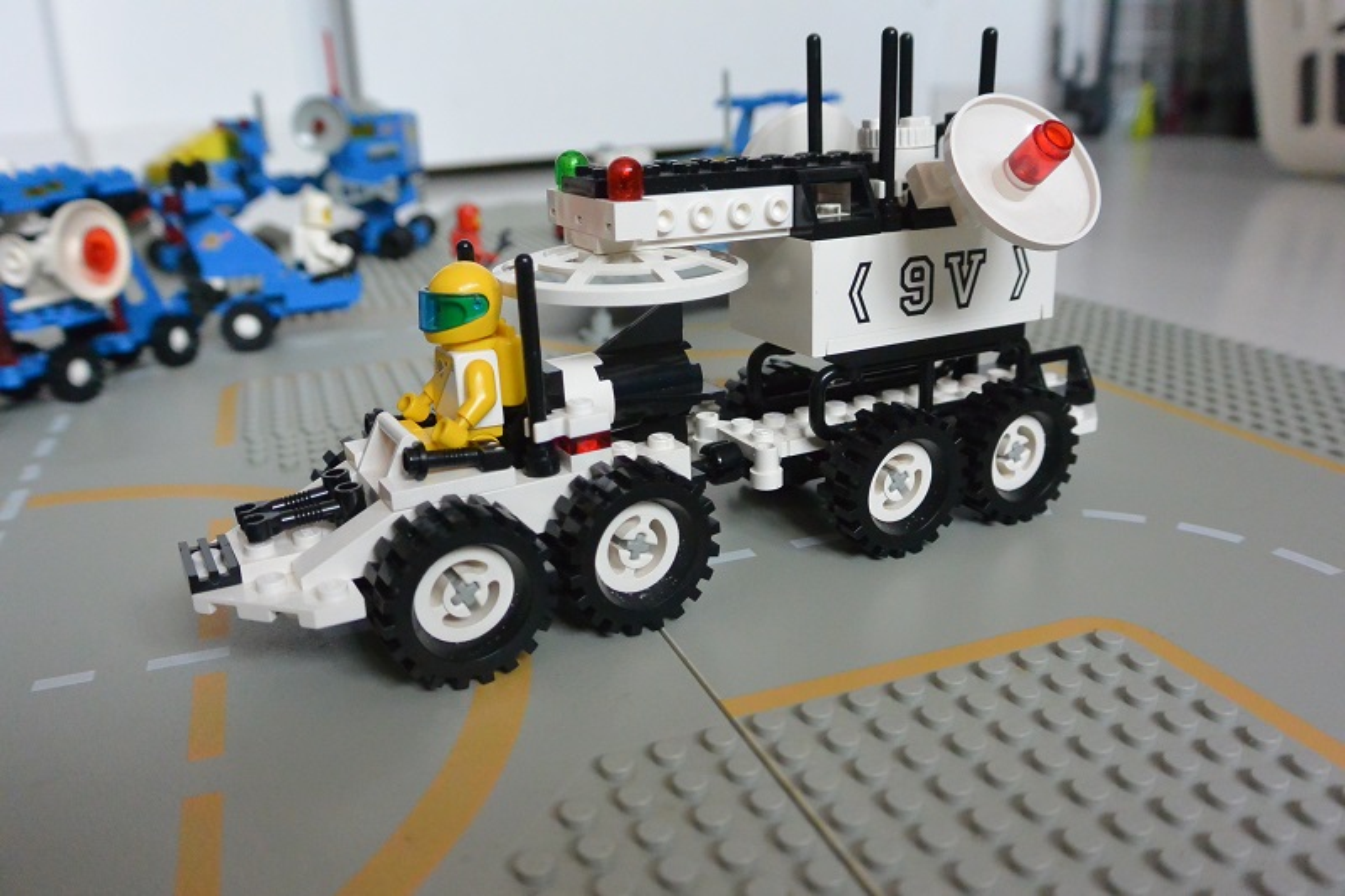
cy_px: 448
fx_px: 1083
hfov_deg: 63.7
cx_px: 672
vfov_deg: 44.9
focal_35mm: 29
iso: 1600
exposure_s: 1/125
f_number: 3.5
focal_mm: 11
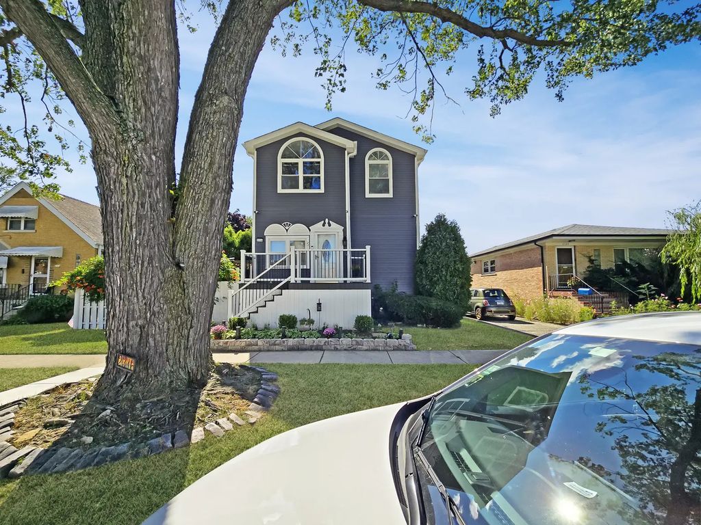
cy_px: 262
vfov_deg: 89.9
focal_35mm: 13
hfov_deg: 106.2
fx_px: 263
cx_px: 350
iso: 50
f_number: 2.2
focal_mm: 2.2
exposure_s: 1/2180
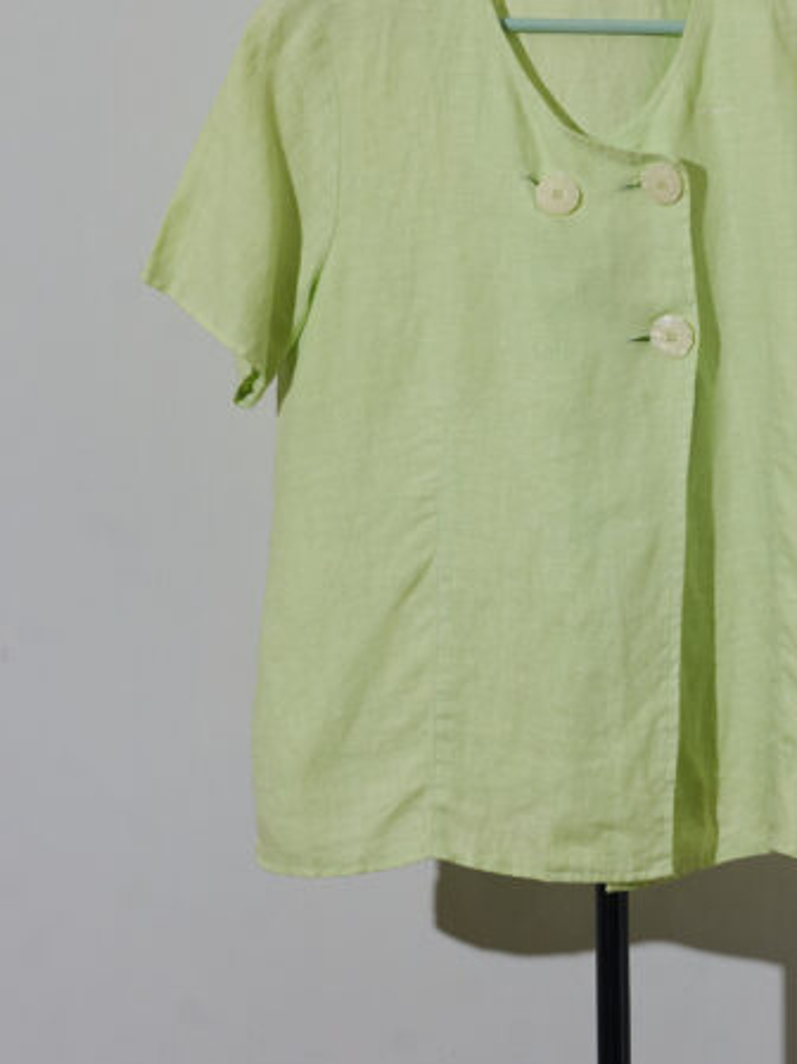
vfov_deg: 17.1
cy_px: 398
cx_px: 598
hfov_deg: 12.8
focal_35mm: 115
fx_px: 3538
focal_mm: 35
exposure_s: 1/160
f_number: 9
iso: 200
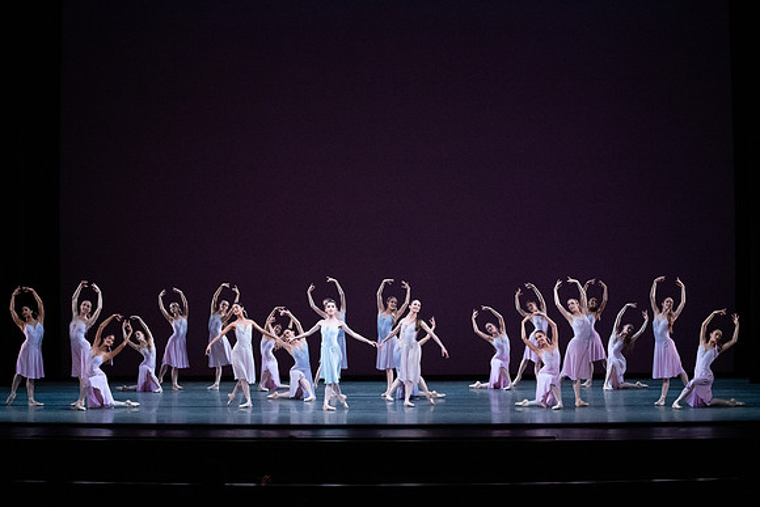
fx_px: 1478
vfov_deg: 19.5
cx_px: 380
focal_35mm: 70
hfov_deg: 28.8
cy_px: 254
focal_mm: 70
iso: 12800
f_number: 9
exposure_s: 1/400
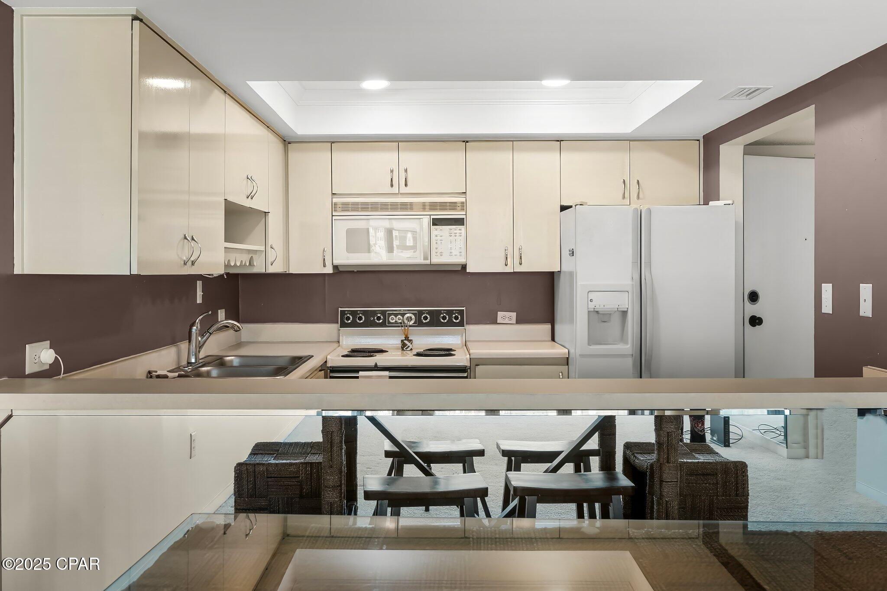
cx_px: 444
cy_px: 296
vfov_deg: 43.6
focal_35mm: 30
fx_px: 739
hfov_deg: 61.9
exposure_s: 1/60
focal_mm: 20.3
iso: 400
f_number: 6.3
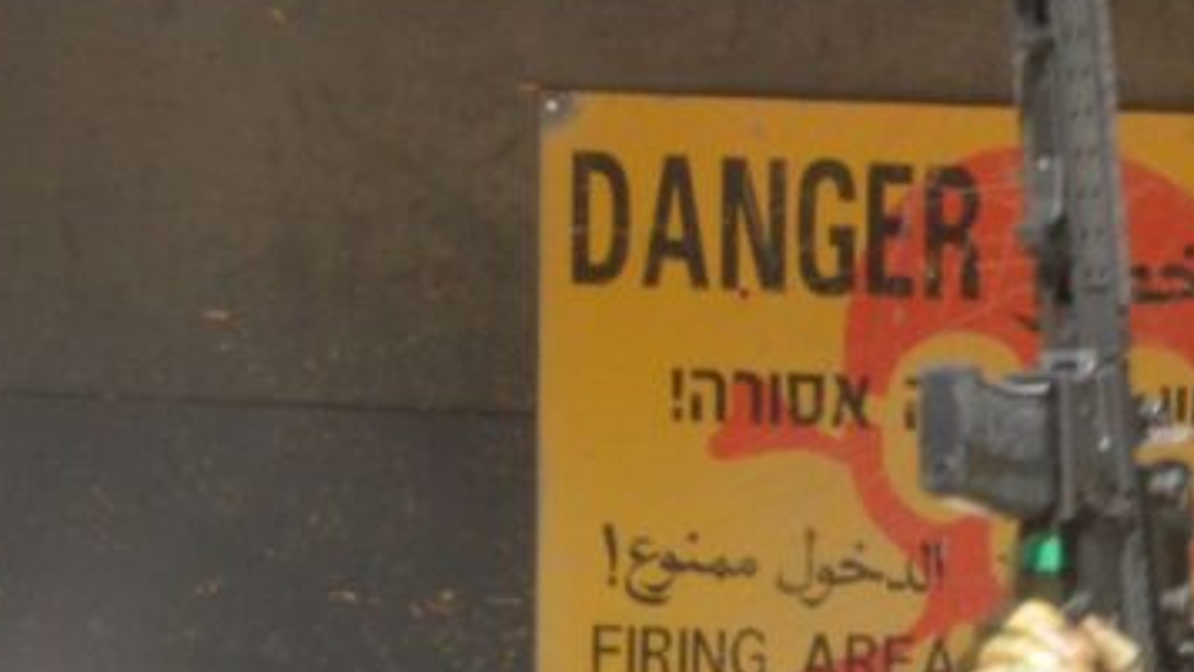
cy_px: 1080
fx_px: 10355
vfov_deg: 3.7
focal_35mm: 327
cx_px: 1744
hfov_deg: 6.5
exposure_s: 1/80
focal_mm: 62
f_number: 36
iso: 1600
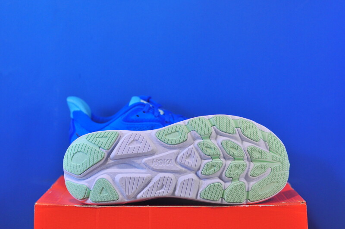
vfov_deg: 18.1
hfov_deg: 27.0
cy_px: 114
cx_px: 172
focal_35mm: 75
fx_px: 718
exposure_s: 1/320
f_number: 2.8
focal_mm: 50
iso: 250
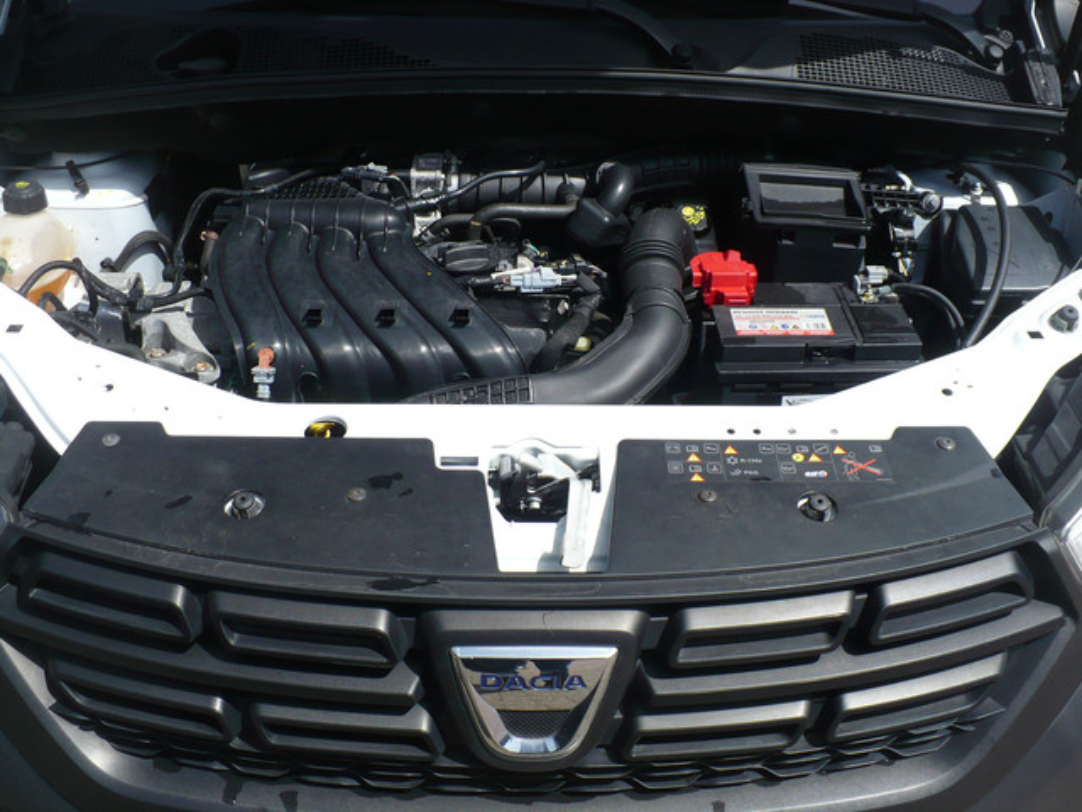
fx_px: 1157
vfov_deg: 38.7
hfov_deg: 50.1
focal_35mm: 37
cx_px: 541
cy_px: 406
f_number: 2.8
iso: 100
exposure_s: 1/1000
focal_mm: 6.1
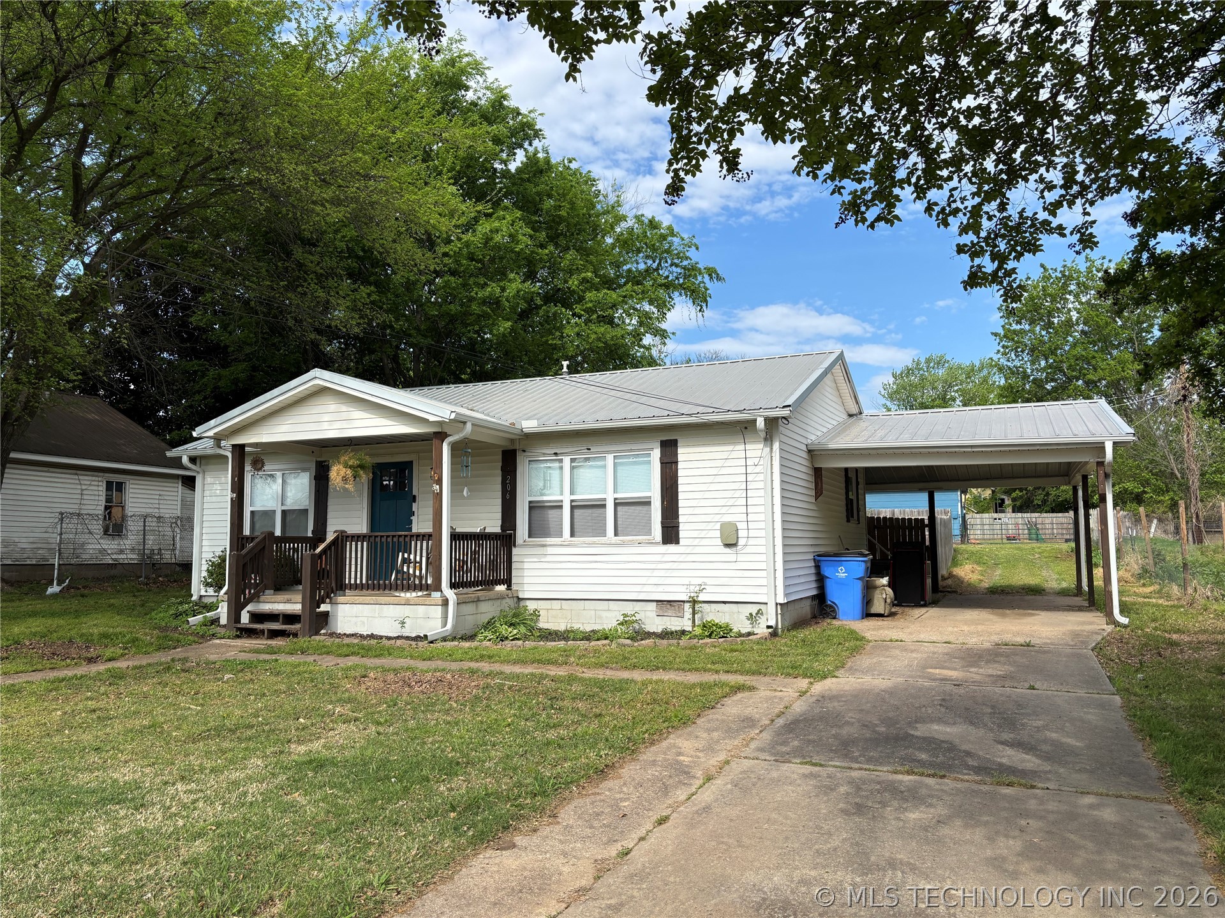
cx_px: 612
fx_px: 920
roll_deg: +0.0
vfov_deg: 53.1
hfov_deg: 67.3
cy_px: 459
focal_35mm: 26
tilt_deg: +6.2
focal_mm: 5.96
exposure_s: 1/2710
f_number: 1.6
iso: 50
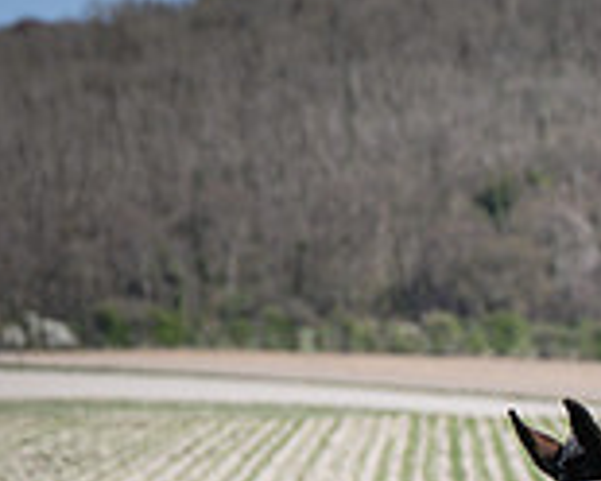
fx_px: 7880
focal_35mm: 443
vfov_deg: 3.5
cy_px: 763
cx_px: 1279
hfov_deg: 4.3
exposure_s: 1/2000
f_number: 4
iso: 180
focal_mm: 96
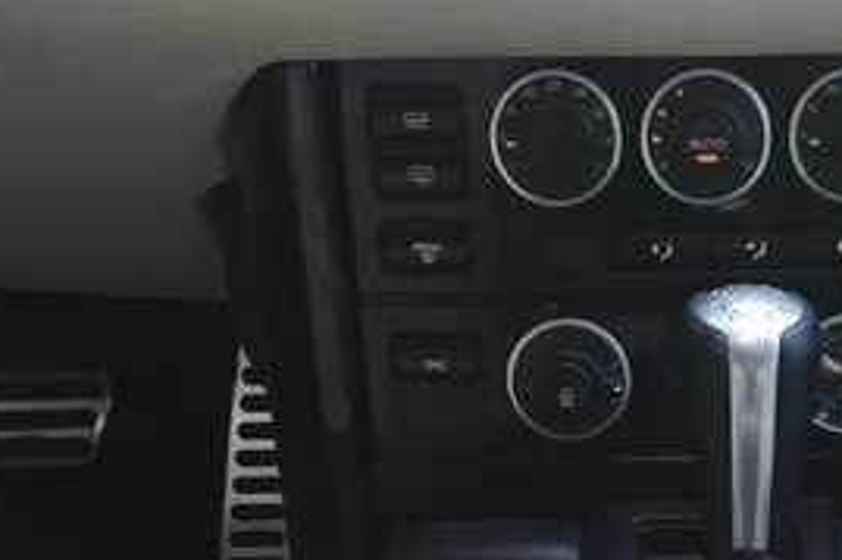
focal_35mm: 74
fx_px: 1730
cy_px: 762
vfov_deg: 17.1
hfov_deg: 26.4
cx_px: 764
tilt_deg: -47.2
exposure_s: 1/33
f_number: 2.2
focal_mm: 4.15
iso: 32
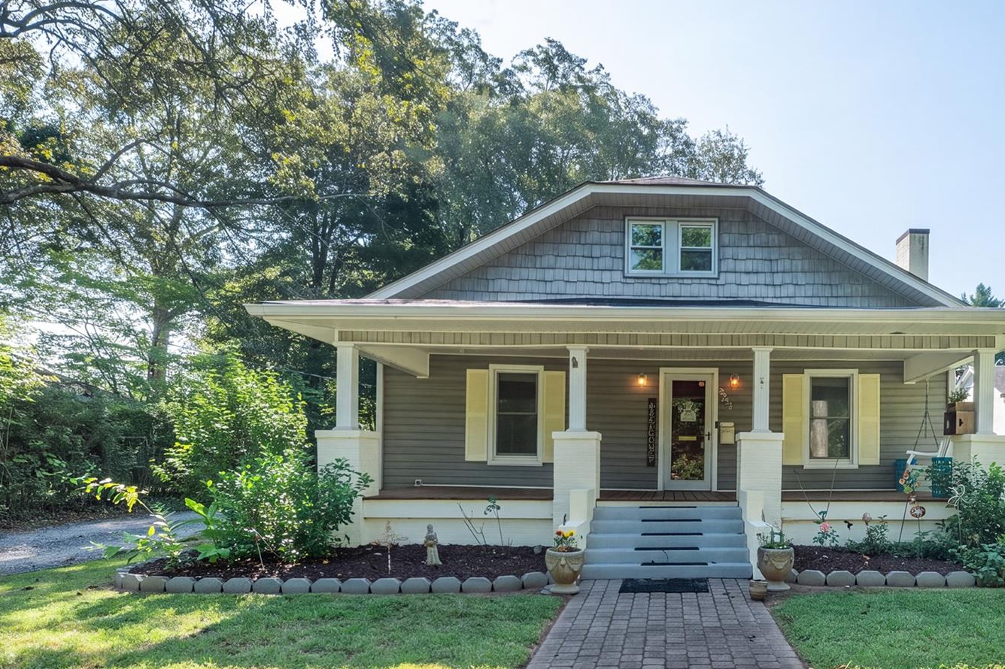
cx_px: 679
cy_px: 478
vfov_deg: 51.2
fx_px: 674
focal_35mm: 24
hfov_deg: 71.0
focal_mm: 10.5
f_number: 8
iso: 400
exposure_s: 1/640
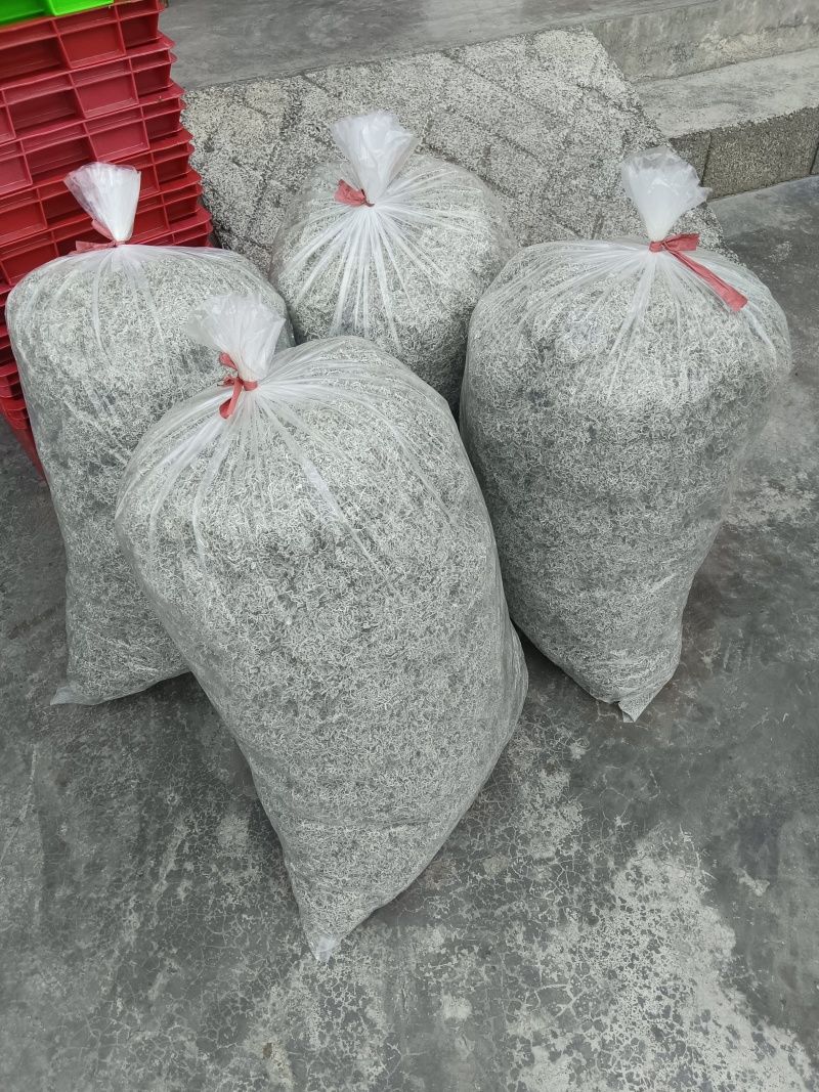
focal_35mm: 26
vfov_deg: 67.3
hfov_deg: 53.1
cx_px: 410
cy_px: 546
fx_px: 820
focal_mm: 4.05
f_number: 1.8
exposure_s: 1/100
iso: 595
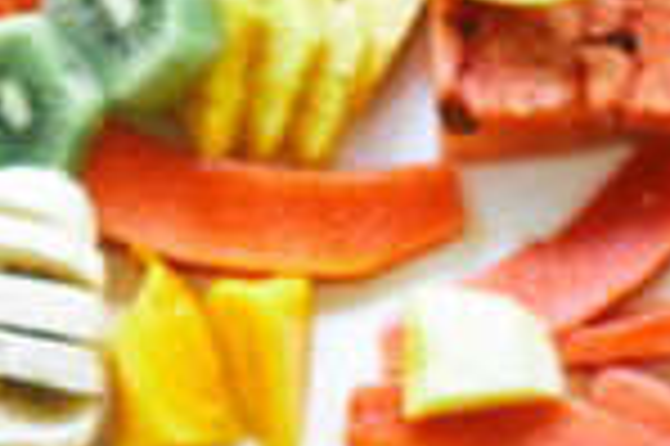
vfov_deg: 5.0
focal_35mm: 269
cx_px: 247
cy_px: 723
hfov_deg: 7.7
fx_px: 5001
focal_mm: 50
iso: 320
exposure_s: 1/160
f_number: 1.8
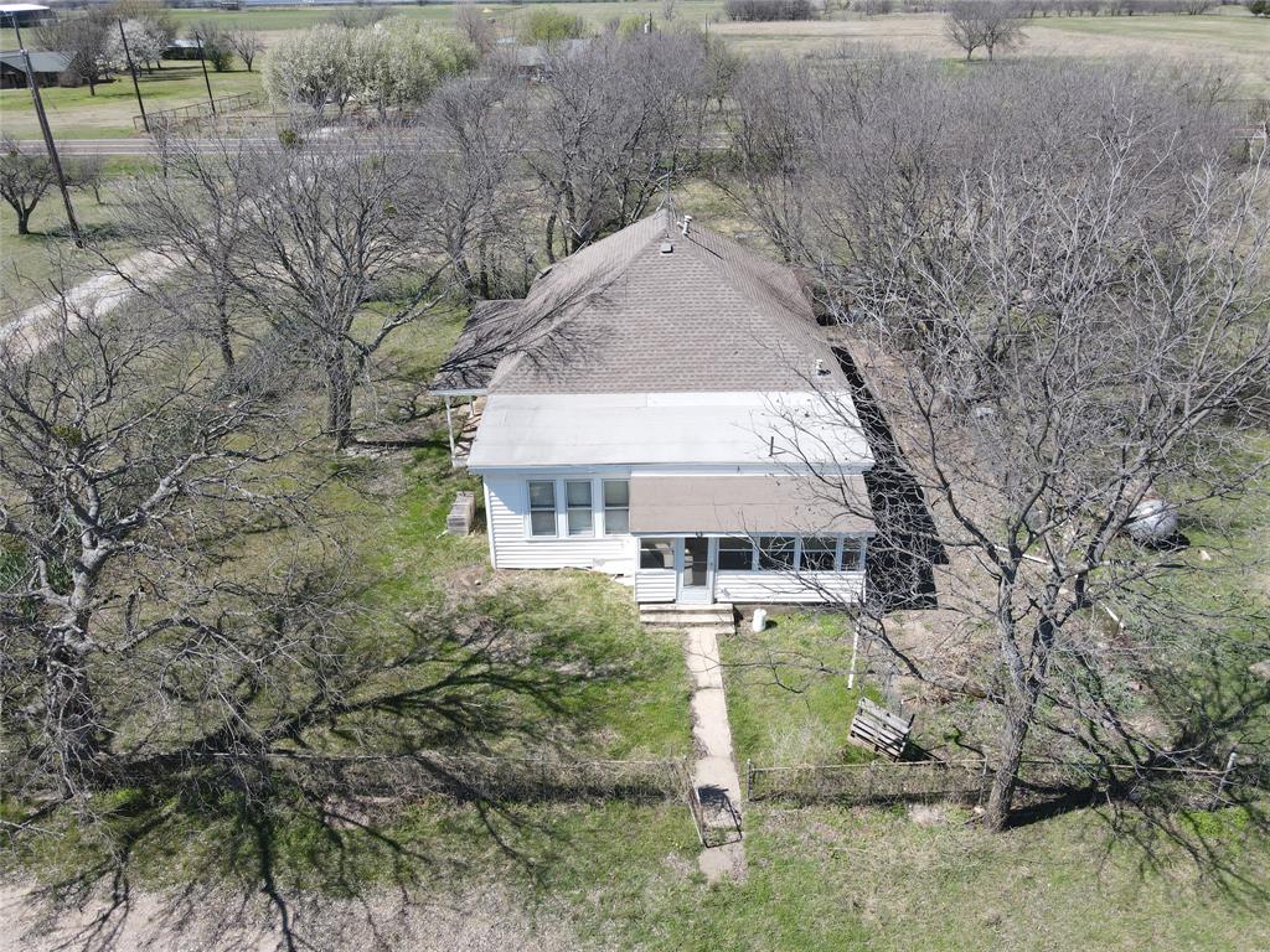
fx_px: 881
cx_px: 635
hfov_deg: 71.6
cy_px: 476
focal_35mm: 24
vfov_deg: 56.8
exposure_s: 1/400
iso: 100
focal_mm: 4.5
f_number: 2.8
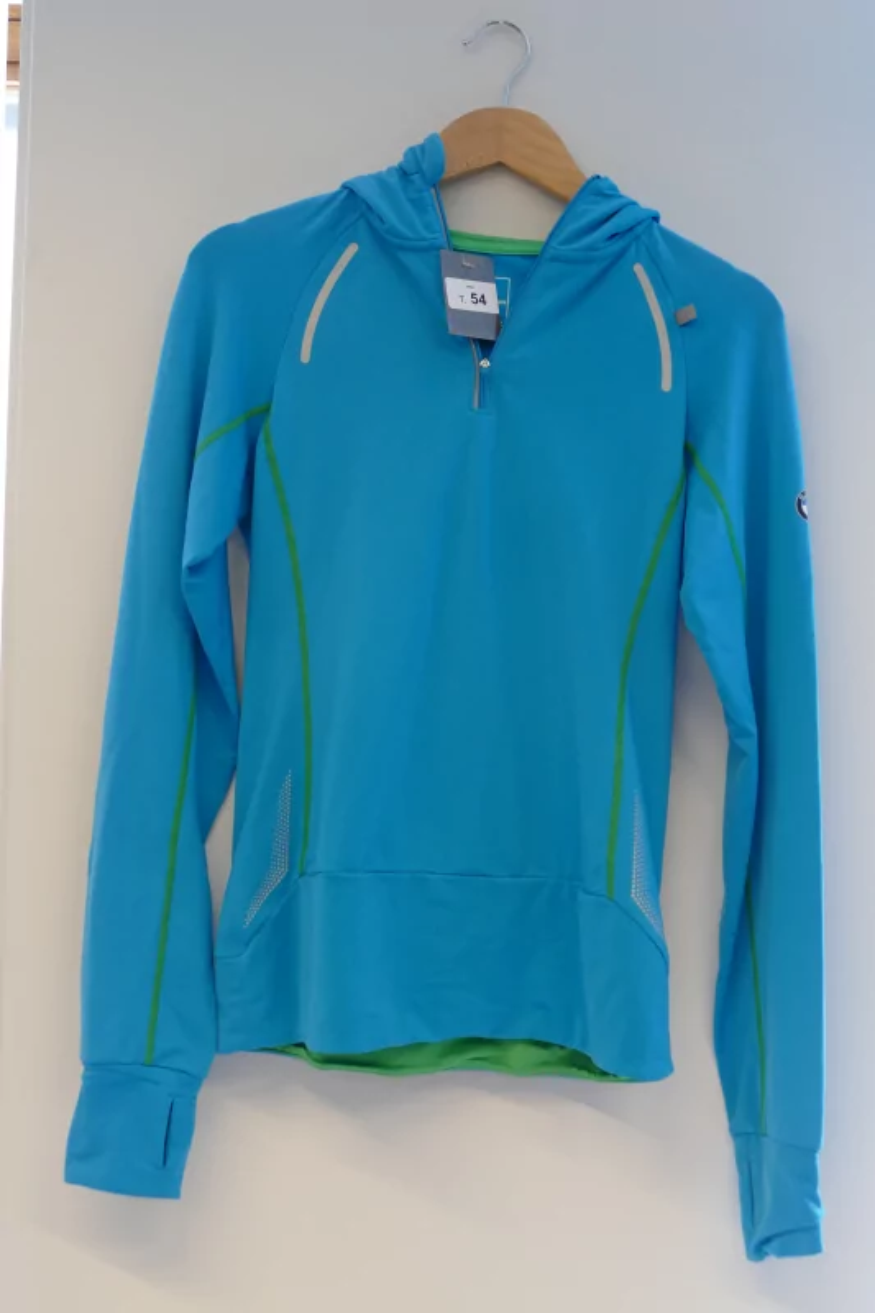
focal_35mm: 43
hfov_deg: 31.2
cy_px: 656
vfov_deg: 45.4
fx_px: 1568
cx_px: 438
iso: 500
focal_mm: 15.51
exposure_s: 1/80
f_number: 3.2
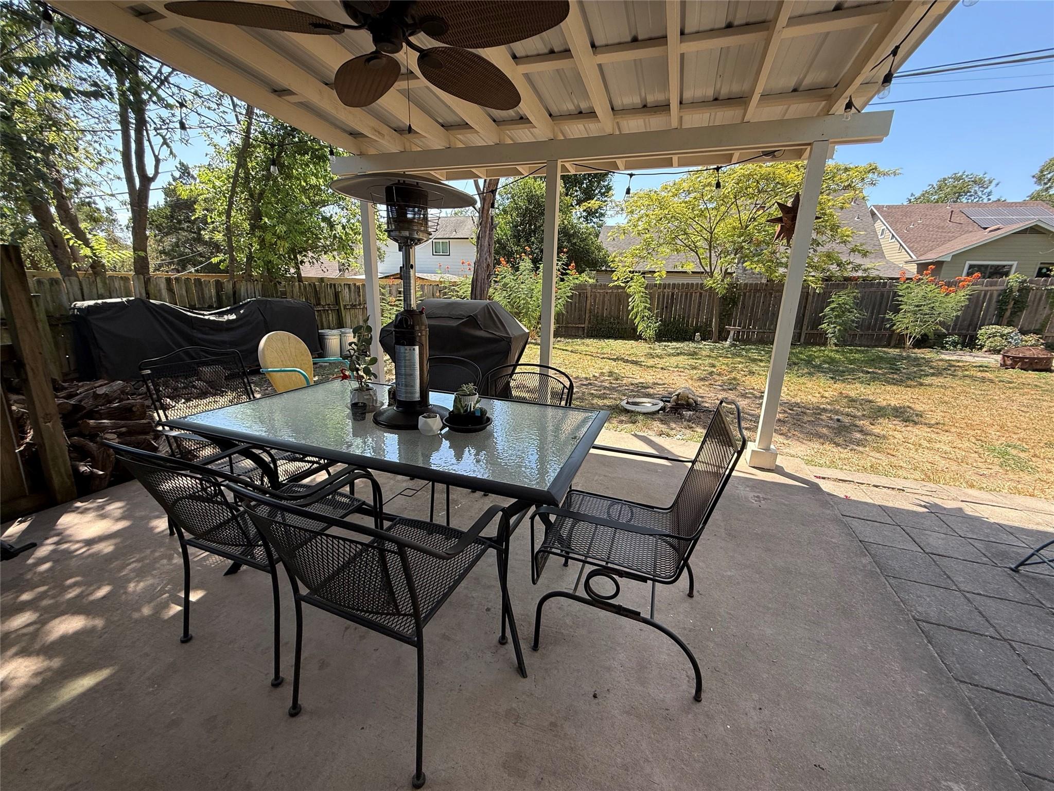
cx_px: 527
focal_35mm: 14
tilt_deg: -14.9
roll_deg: -1.2
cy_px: 396
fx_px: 426
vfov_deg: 85.7
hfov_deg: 102.1
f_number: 2.2
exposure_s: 1/427
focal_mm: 2.22
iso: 50
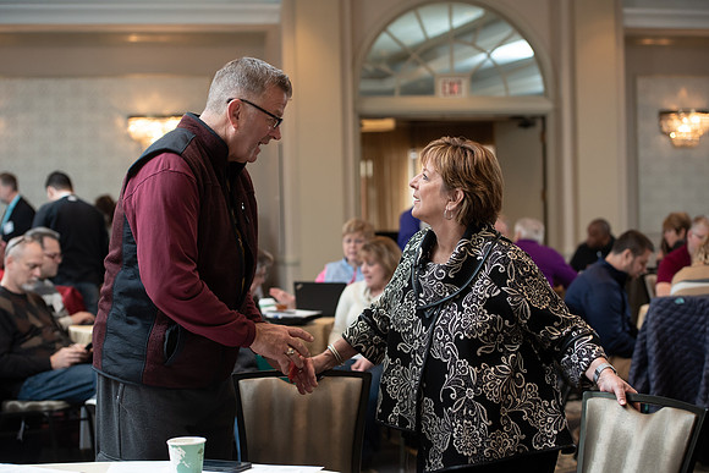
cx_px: 354
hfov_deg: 28.8
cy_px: 236
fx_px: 1379
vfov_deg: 19.5
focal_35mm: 70
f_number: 4
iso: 1600
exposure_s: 1/200
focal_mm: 70
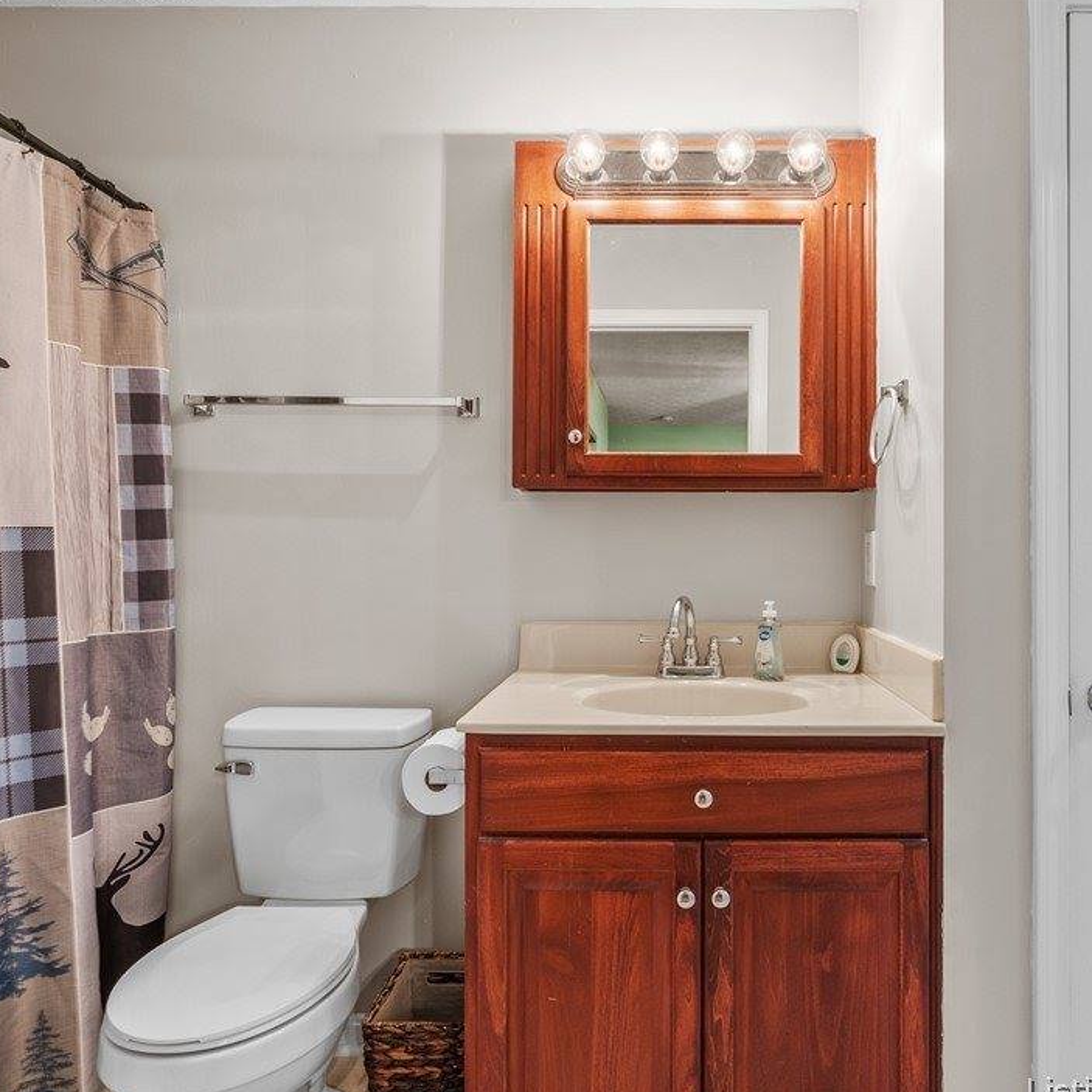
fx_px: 749
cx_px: 656
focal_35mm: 21
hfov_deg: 71.4
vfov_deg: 72.1
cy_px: 553
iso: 400
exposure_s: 1.6
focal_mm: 16
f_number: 11
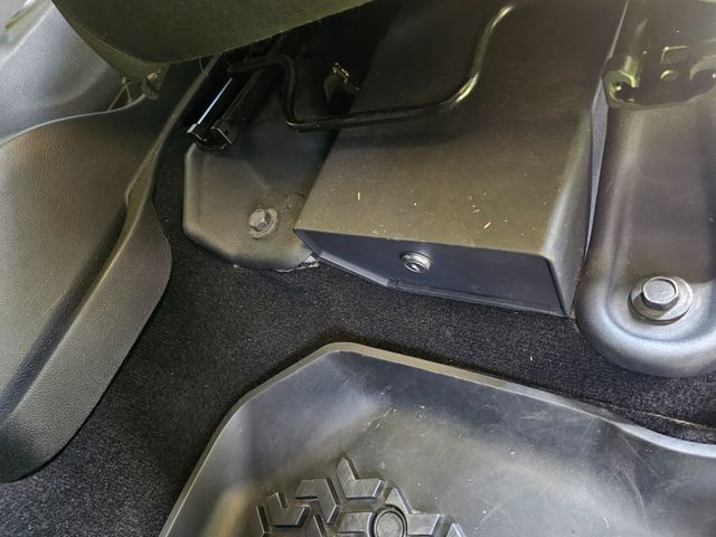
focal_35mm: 23
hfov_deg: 73.9
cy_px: 268
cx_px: 358
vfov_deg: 58.9
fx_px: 476
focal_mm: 6.3
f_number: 1.7
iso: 1000
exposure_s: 1/24
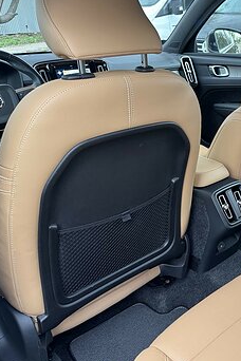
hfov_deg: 29.8
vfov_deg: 48.3
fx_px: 402
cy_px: 153
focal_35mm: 40
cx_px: 268
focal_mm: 6.76
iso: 250
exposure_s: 1/60
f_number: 1.78
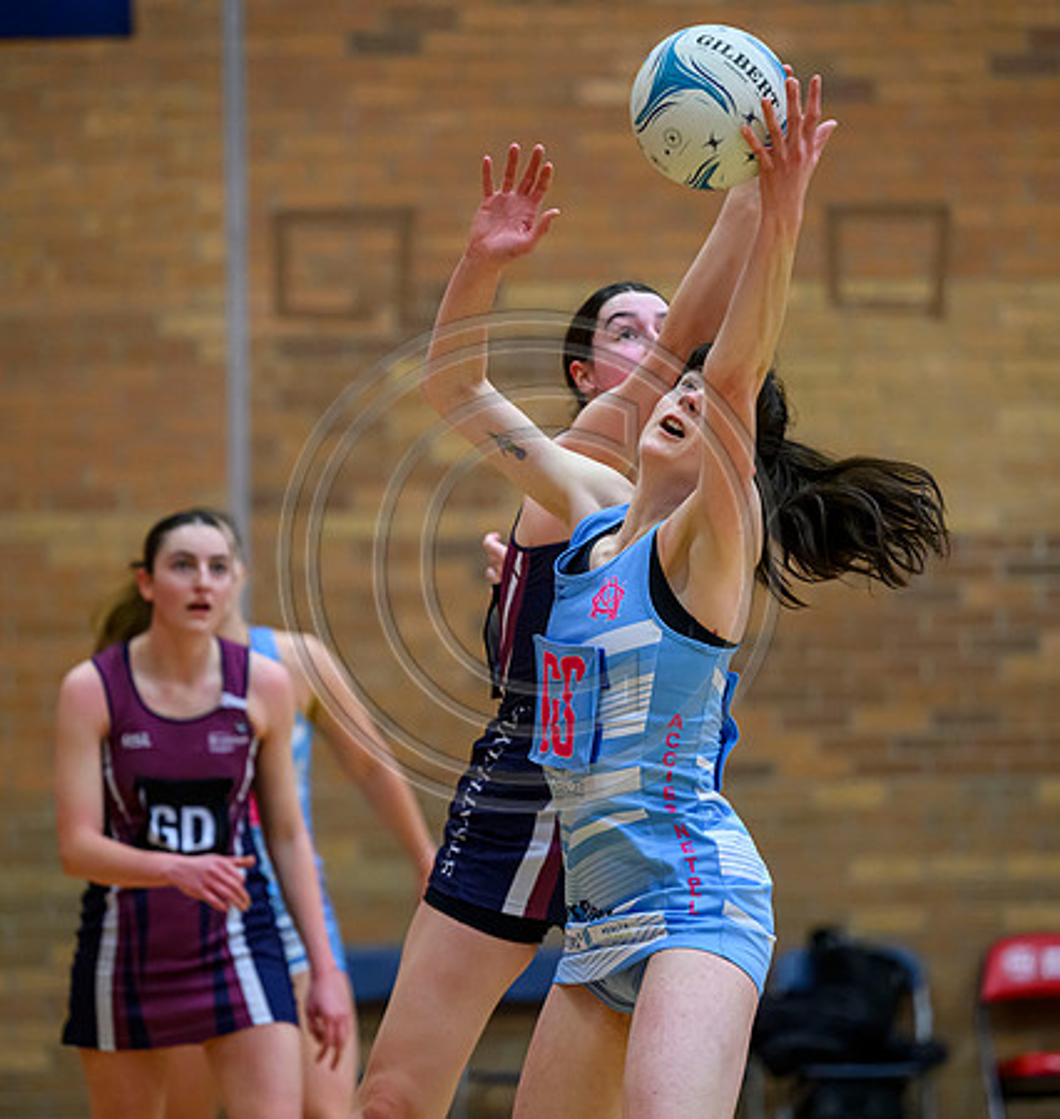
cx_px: 554
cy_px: 560
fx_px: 6994
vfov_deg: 9.2
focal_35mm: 196
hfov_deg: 8.7
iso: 5000
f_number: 2.8
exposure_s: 1/1000
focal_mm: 150
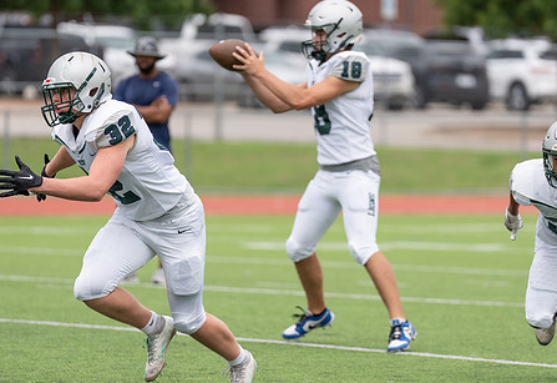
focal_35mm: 343
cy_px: 169
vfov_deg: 4.1
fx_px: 5356
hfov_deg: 6.0
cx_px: 325
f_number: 2.8
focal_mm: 200
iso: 250
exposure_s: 1/1250
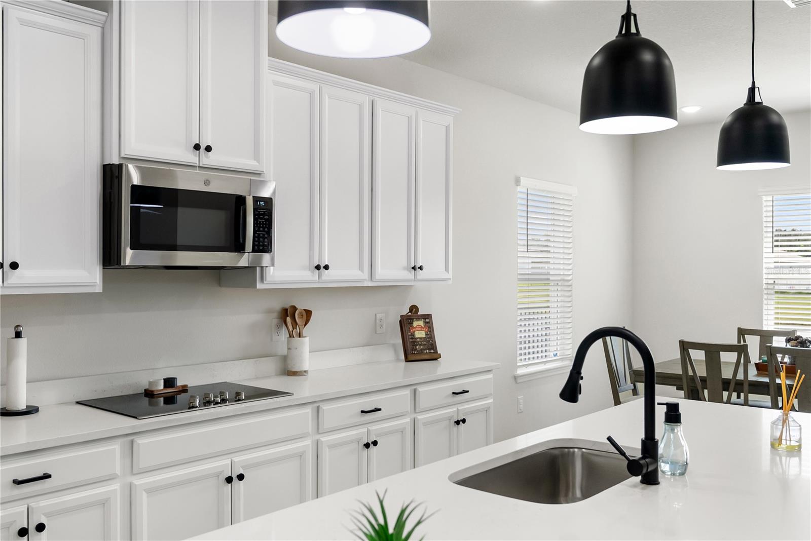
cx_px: 406
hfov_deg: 60.3
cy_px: 270
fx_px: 699
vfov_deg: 42.4
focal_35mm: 31
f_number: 5.6
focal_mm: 31
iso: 2000
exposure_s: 1/90
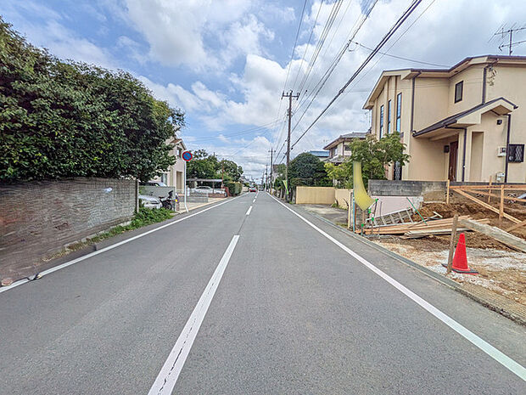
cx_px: 263
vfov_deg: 85.7
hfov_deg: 102.1
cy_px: 198
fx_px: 213
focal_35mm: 14
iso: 51
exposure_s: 1/3322
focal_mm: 1.83
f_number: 2.2
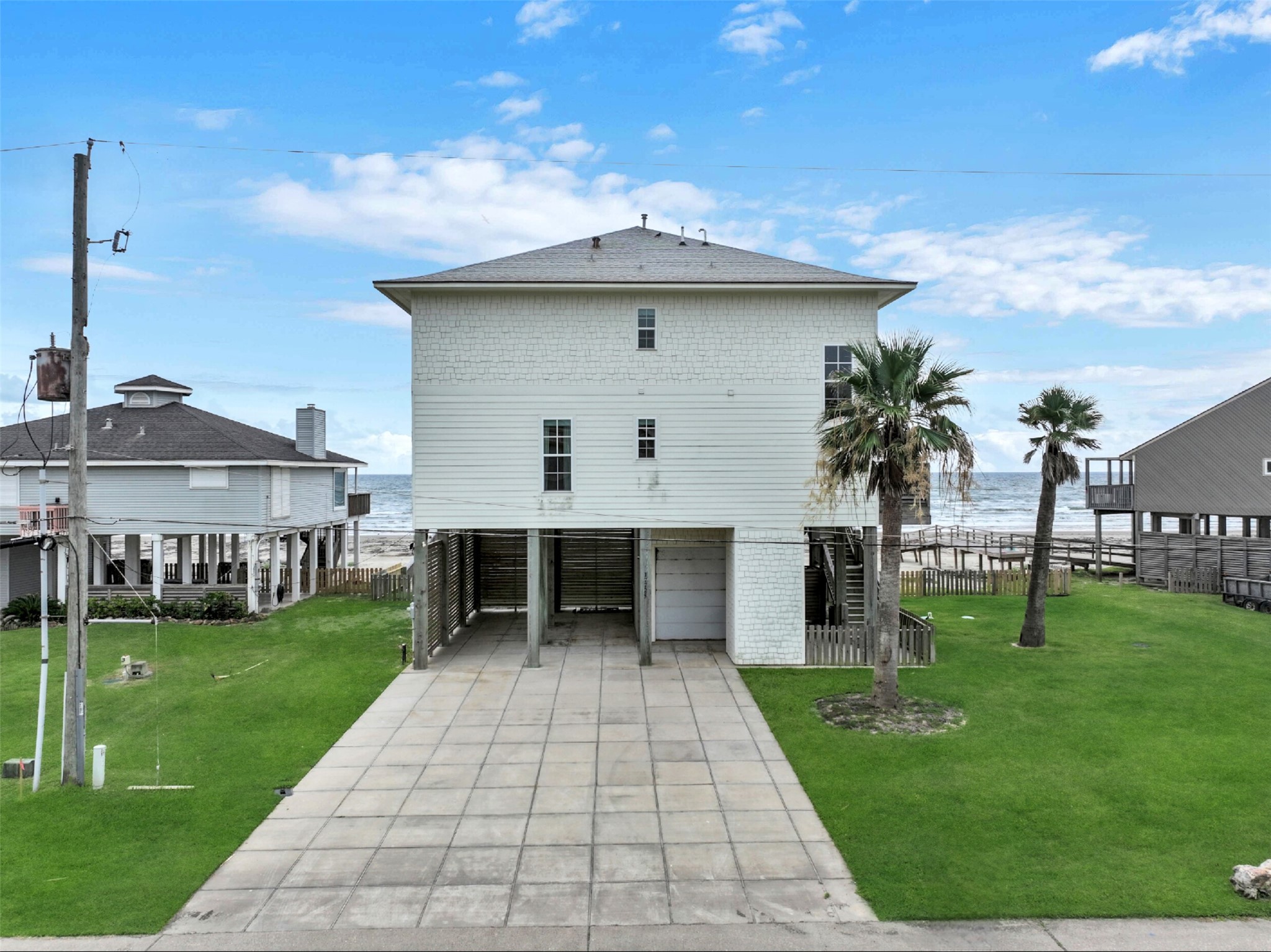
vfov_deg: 56.8
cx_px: 636
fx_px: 881
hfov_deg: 71.6
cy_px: 476
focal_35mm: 24
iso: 110
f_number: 2.8
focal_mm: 12.29
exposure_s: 1/500
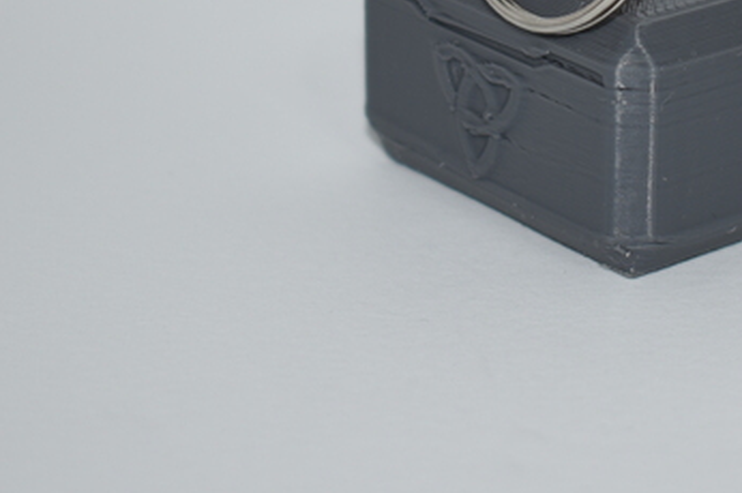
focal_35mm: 166
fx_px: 3418
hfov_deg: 12.3
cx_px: 584
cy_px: -17
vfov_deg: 8.2
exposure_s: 1/60
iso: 100
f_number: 4.5
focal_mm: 34
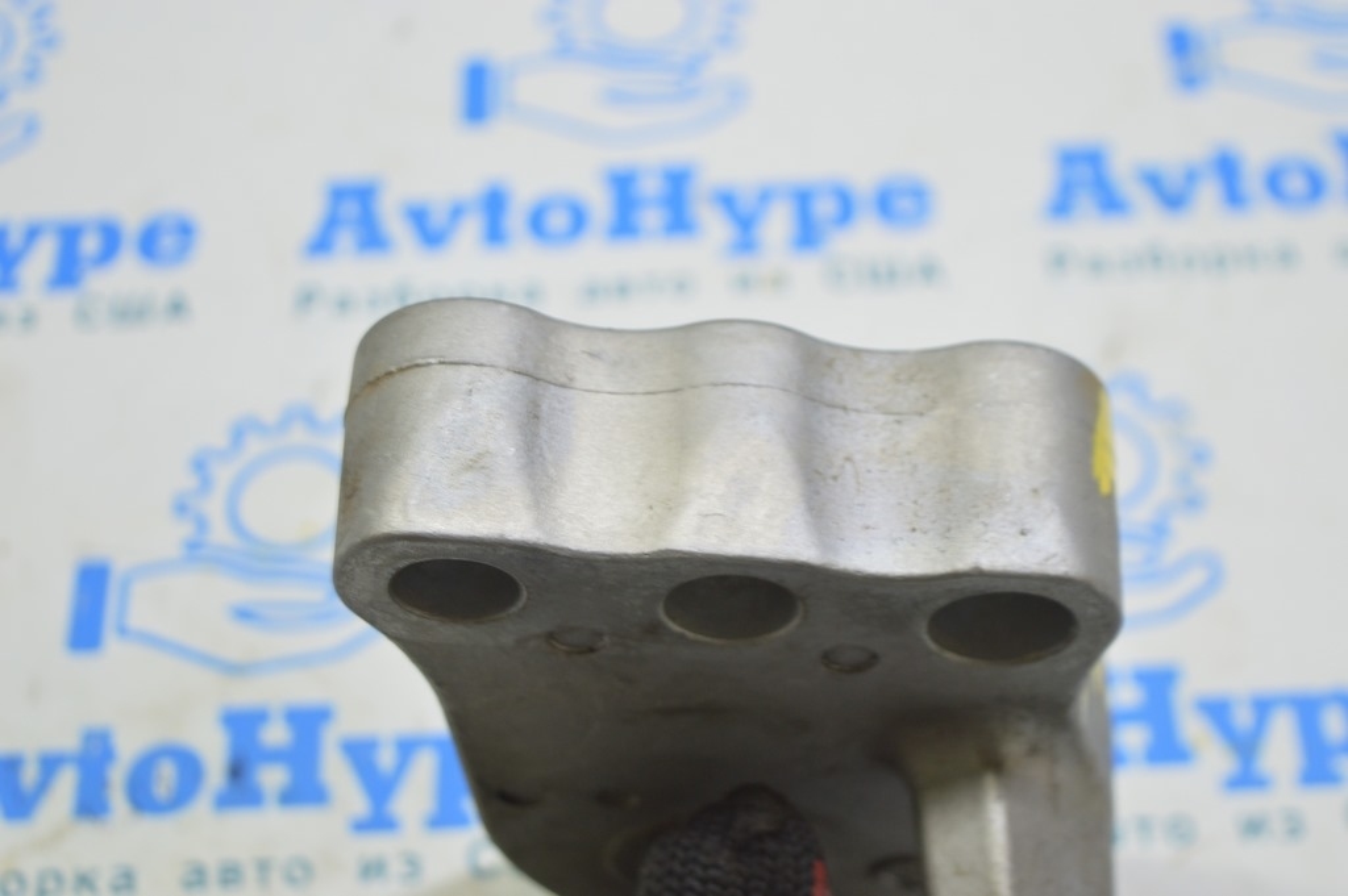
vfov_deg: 18.9
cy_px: 448
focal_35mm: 72
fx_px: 2694
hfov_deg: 28.1
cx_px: 674
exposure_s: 1/20
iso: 400
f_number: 5.6
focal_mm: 48
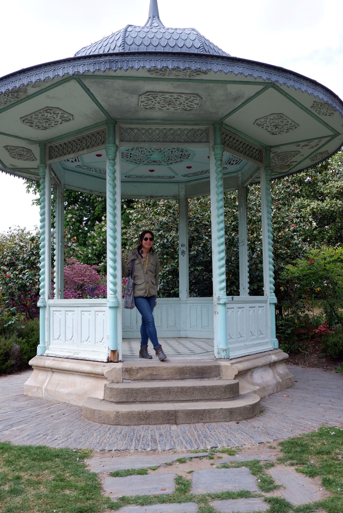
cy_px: 256
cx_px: 172
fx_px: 471
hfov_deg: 40.0
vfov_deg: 57.2
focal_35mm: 33
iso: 200
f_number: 8
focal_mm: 22.1
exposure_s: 1/140
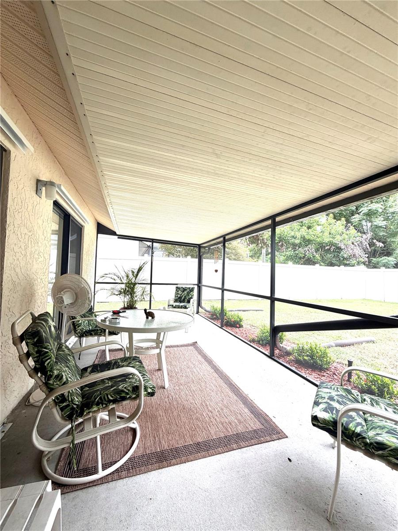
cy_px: 266
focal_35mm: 14
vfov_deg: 102.1
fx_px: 215
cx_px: 199
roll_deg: -1.6
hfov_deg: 85.7
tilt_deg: +2.0
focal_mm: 2.22
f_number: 2.2
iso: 40
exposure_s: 1/137
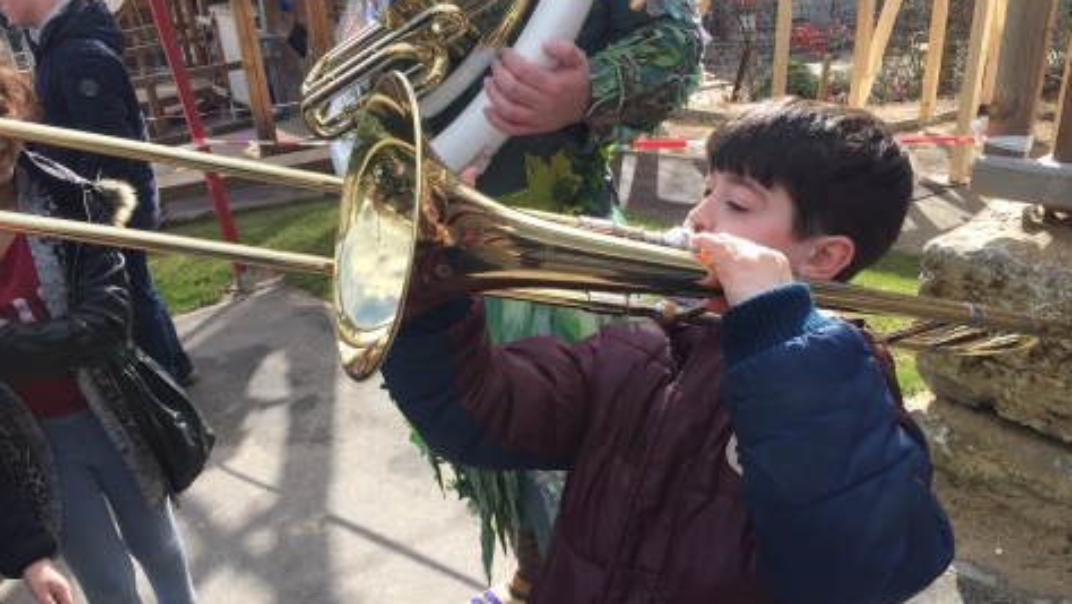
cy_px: 346
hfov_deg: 61.0
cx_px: 538
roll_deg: +4.3
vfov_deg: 36.6
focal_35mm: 32
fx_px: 910
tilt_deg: -27.6
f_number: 2.2
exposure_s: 1/791
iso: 32
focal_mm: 4.15
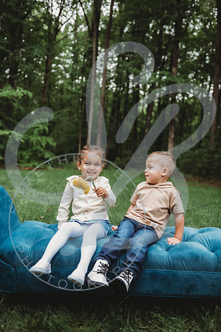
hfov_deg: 35.1
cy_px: 166
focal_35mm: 38
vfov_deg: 50.7
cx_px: 110
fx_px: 350
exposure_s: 1/200
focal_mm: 38
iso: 200
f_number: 2.8
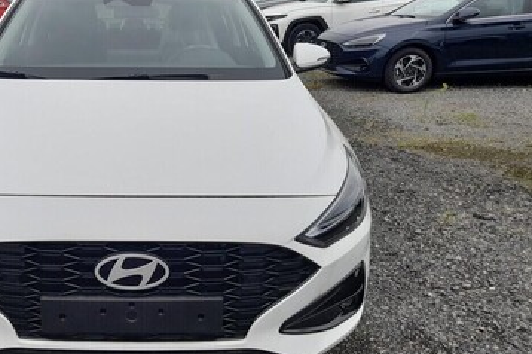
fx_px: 591
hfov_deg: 46.9
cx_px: 141
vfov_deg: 33.3
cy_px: 158
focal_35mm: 40
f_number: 2
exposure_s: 1/541
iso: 20
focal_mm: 4.6
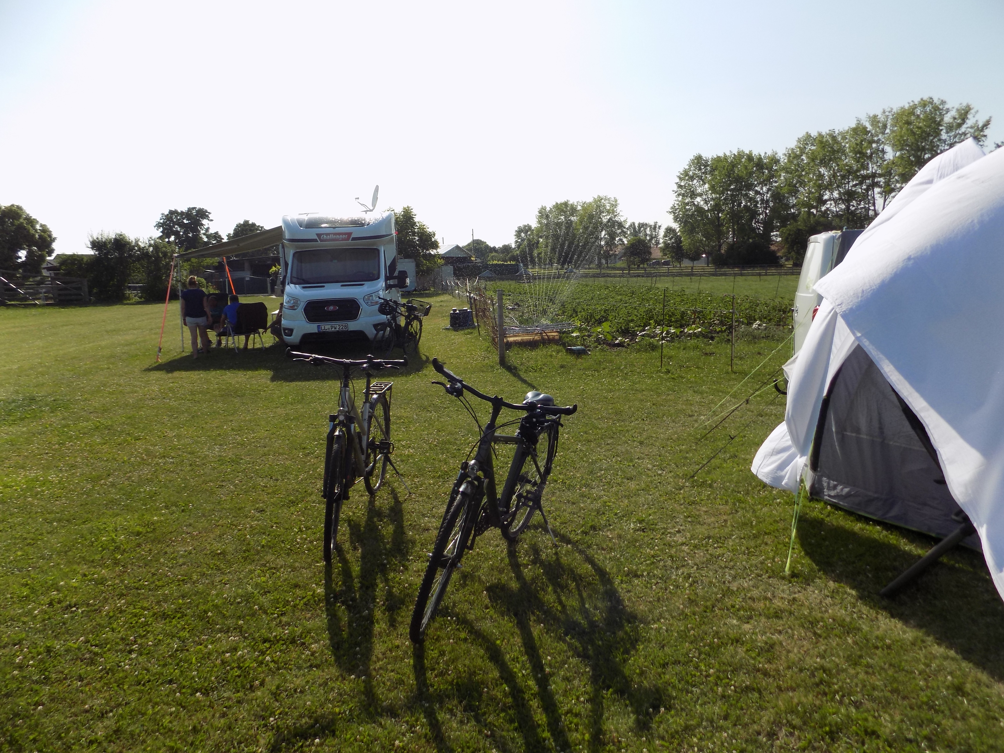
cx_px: 502
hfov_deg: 73.9
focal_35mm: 23
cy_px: 376
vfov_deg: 58.9
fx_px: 667
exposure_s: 1/1000
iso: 80
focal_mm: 4
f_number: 3.1
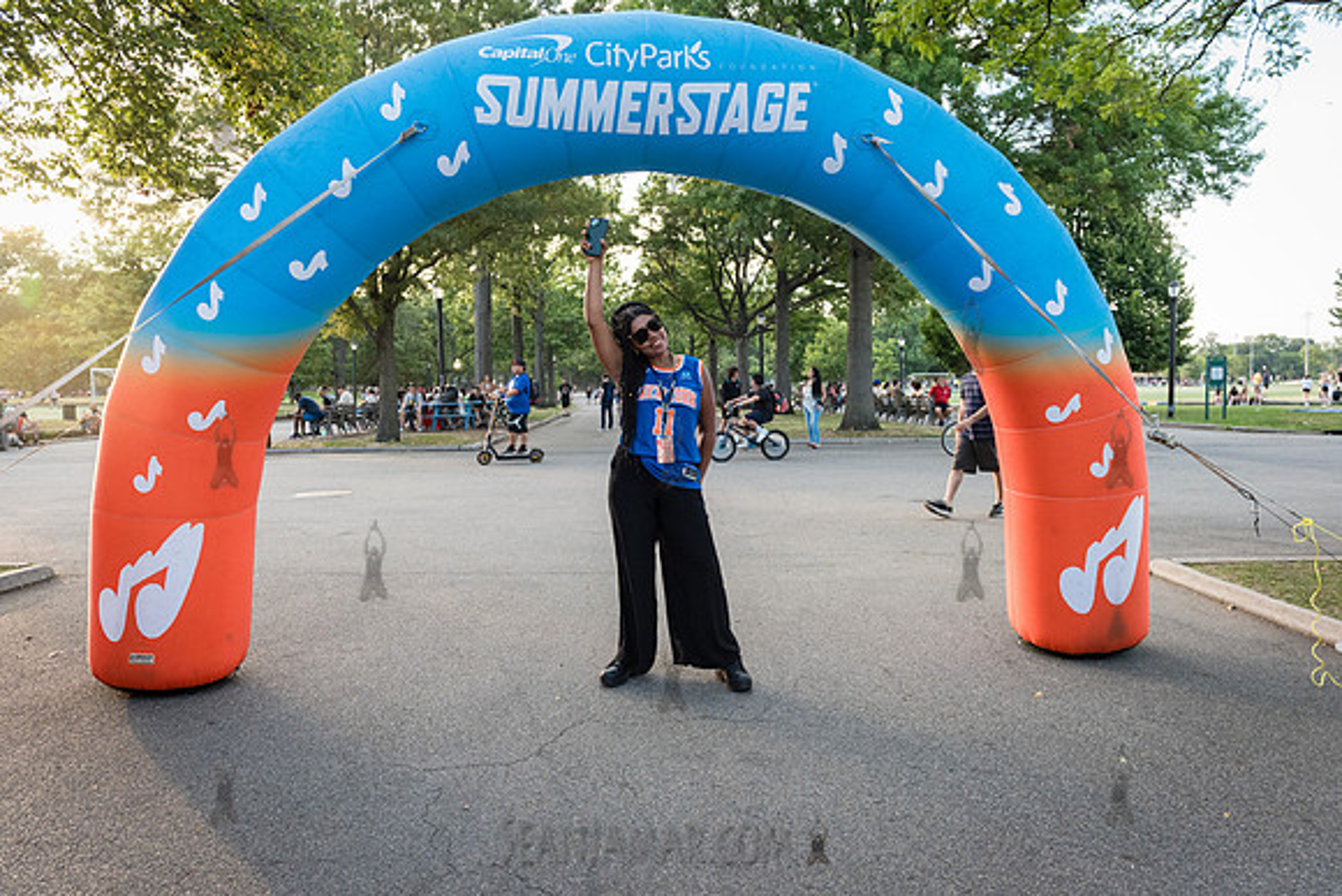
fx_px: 1007
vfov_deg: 48.0
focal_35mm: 27
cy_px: 448
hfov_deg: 67.4
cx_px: 671
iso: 2000
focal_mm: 27
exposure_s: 1/320
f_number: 4.5
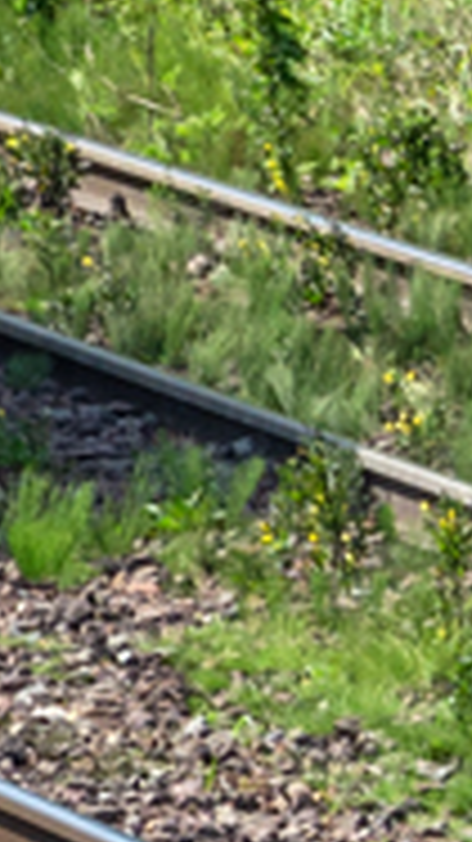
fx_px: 14371
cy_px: -1193
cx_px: -2108
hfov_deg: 1.8
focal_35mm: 645
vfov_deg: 3.3
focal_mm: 48
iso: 160
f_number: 9
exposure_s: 1/400
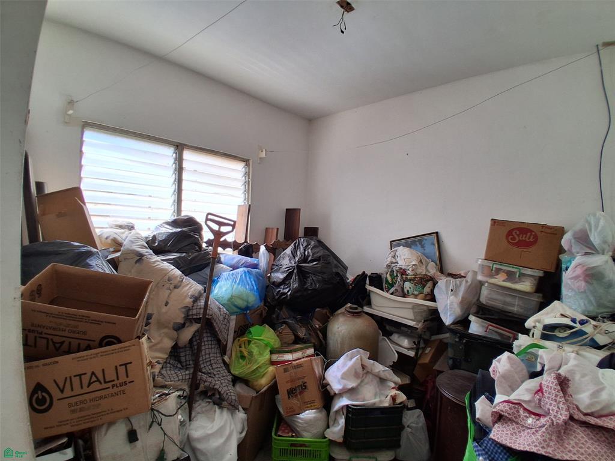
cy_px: 230
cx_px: 308
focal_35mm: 17
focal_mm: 1.4
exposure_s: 1/123
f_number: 2.2
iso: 50
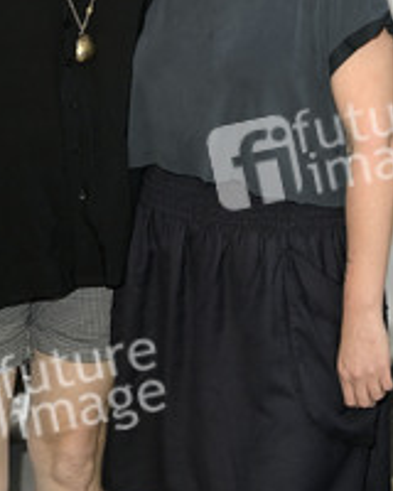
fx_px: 1527
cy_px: 29
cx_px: 111
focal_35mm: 105
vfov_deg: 17.9
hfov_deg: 14.6
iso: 400
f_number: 6.3
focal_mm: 56
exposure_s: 1/250
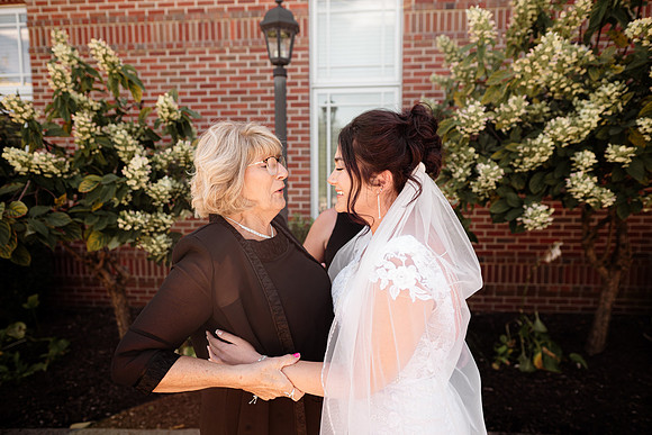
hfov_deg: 73.7
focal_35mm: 24
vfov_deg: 53.2
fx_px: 435
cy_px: 218
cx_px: 326
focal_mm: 24
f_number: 2.8
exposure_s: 1/640
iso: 250
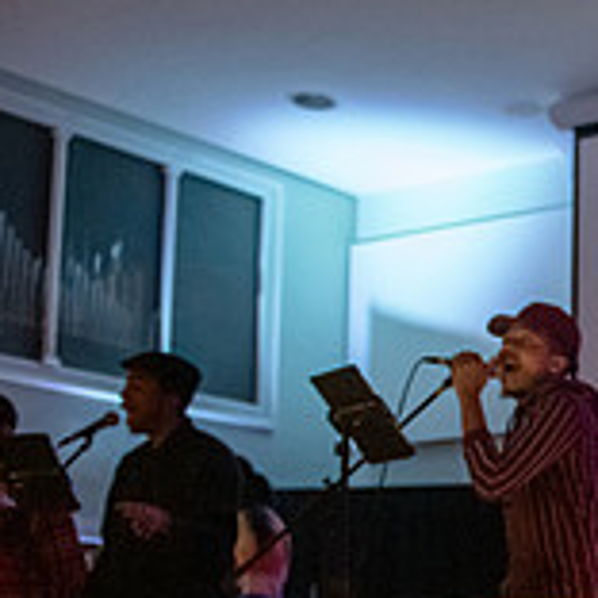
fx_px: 1603
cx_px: 920
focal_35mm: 82
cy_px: 558
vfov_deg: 20.6
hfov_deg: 18.5
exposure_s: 1/100
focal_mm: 26
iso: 5000
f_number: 2.8
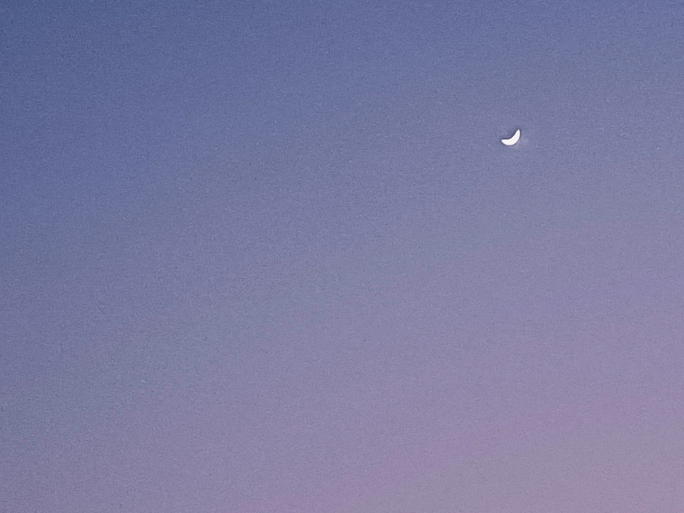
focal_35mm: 105
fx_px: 2075
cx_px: 342
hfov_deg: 18.7
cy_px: 256
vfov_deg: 14.1
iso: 1771
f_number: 1.8
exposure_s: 1/33.3
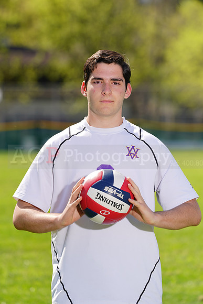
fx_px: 2434
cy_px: 152
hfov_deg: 4.8
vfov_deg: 7.2
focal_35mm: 288
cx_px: 102
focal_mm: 288
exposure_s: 1/200
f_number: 7.1
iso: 64
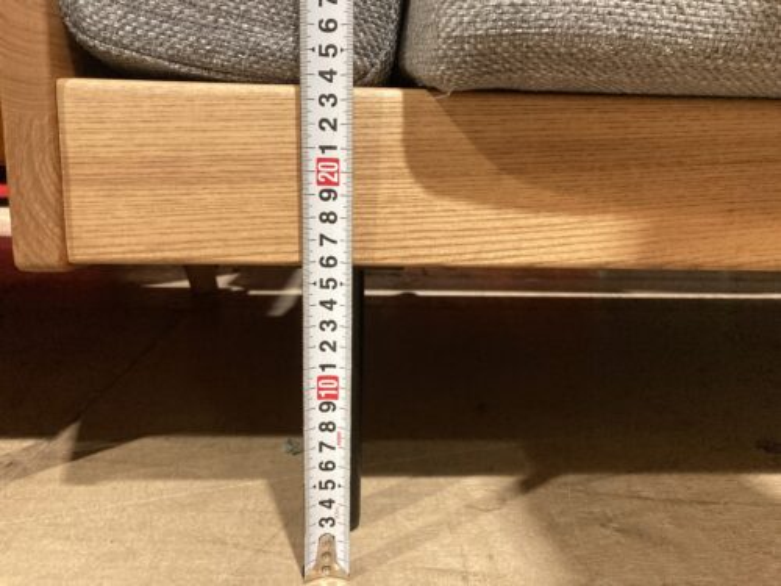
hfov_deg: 63.4
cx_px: 390
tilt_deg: -11.0
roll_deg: -1.1
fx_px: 632
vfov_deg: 49.7
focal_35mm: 28
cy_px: 293
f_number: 1.8
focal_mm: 3.99
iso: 320
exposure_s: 1/33
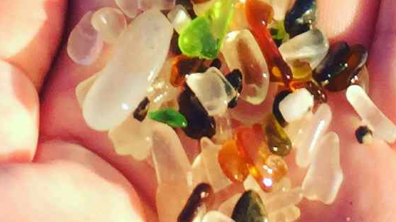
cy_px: -321
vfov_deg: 11.1
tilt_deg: -44.5
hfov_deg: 23.3
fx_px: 955
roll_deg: -0.6
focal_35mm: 91
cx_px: 255
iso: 32
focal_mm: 4.15
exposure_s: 1/732
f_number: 2.2
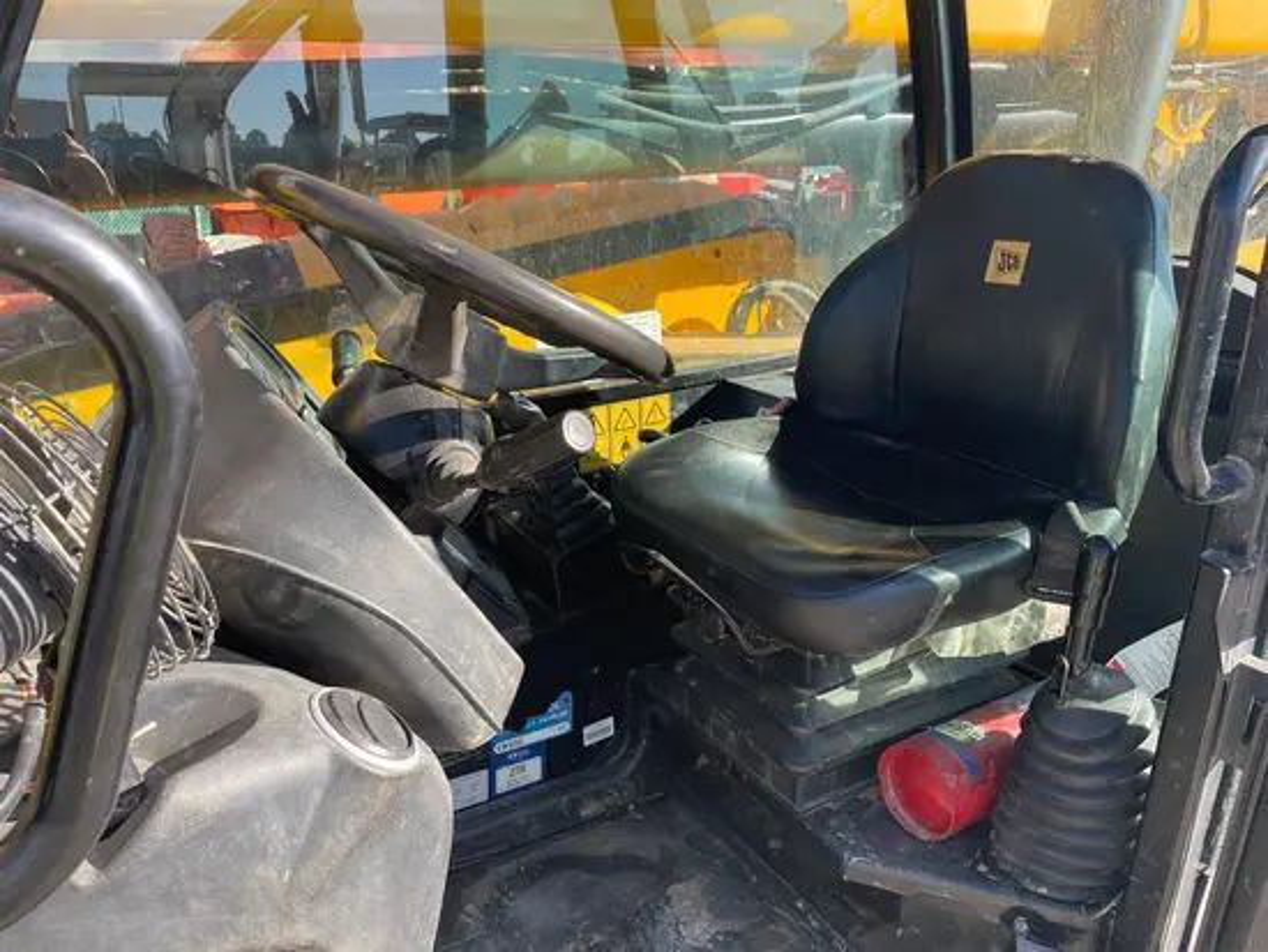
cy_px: 476
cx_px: 634
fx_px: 953
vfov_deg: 53.1
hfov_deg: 67.3
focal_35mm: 26
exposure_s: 1/567
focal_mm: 4.2
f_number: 1.6
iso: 32
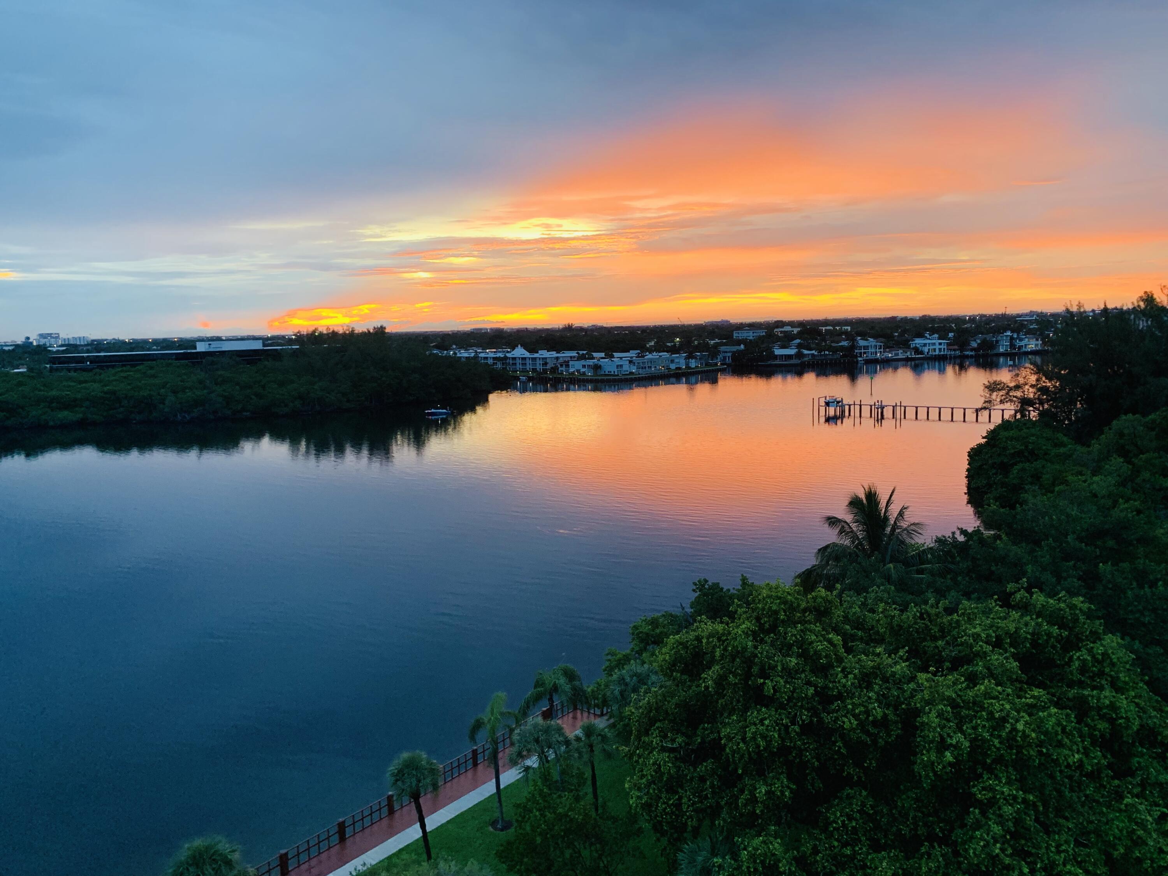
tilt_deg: -6.5
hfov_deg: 67.3
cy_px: 438
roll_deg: +1.2
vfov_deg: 53.1
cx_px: 584
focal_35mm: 26
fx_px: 877
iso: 125
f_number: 1.8
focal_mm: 4.25
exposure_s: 1/60
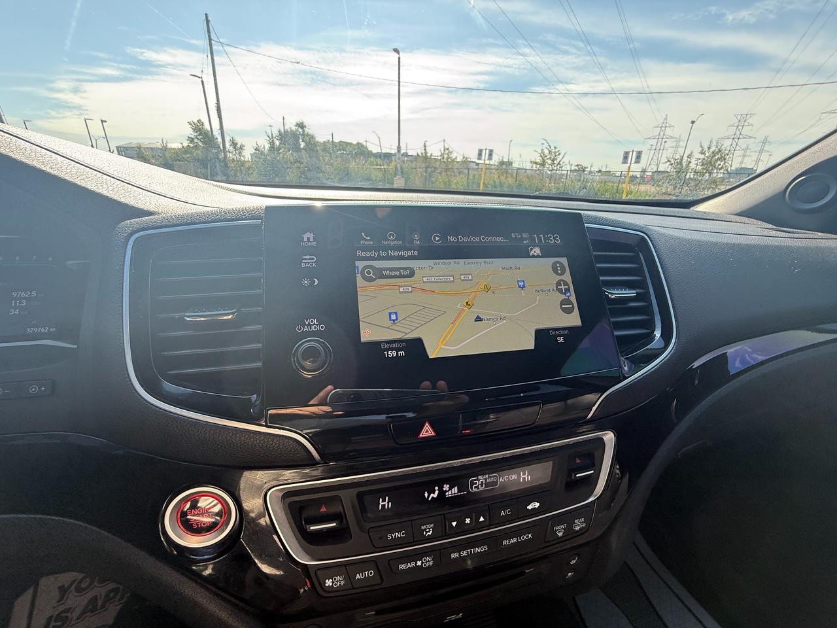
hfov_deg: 102.1
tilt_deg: -22.8
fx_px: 339
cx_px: 418
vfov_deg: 85.7
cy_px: 314
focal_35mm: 14
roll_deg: -1.7
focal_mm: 2.22
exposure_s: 1/177
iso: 64
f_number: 2.2
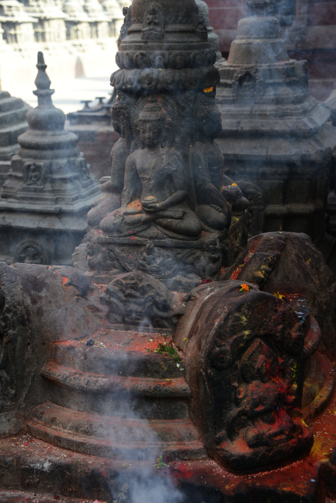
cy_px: 252
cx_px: 168
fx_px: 868
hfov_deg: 21.9
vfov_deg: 32.4
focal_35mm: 62
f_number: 4.8
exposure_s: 1/250
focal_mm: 62
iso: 400
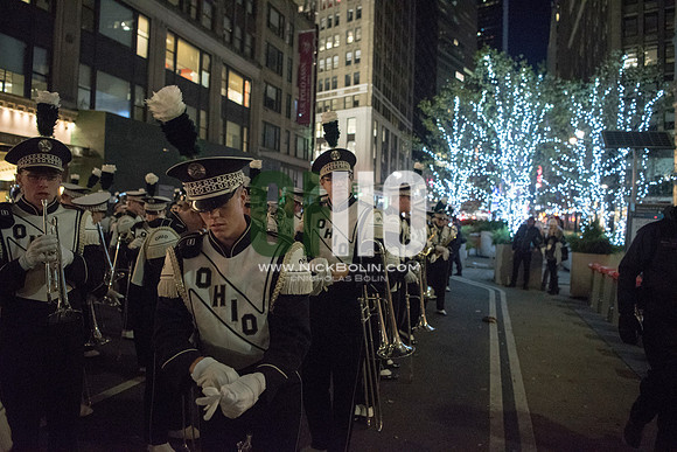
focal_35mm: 24
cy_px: 226
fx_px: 451
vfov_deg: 53.2
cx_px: 338
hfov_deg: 73.7
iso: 8000
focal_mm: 24
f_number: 2.8
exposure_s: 1/250
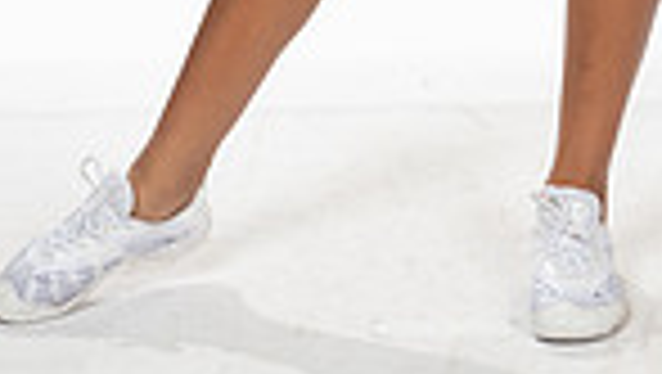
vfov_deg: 6.5
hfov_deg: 12.2
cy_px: -550
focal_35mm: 176
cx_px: 491
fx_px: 3092
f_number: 7.1
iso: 800
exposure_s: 1/320
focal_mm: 55
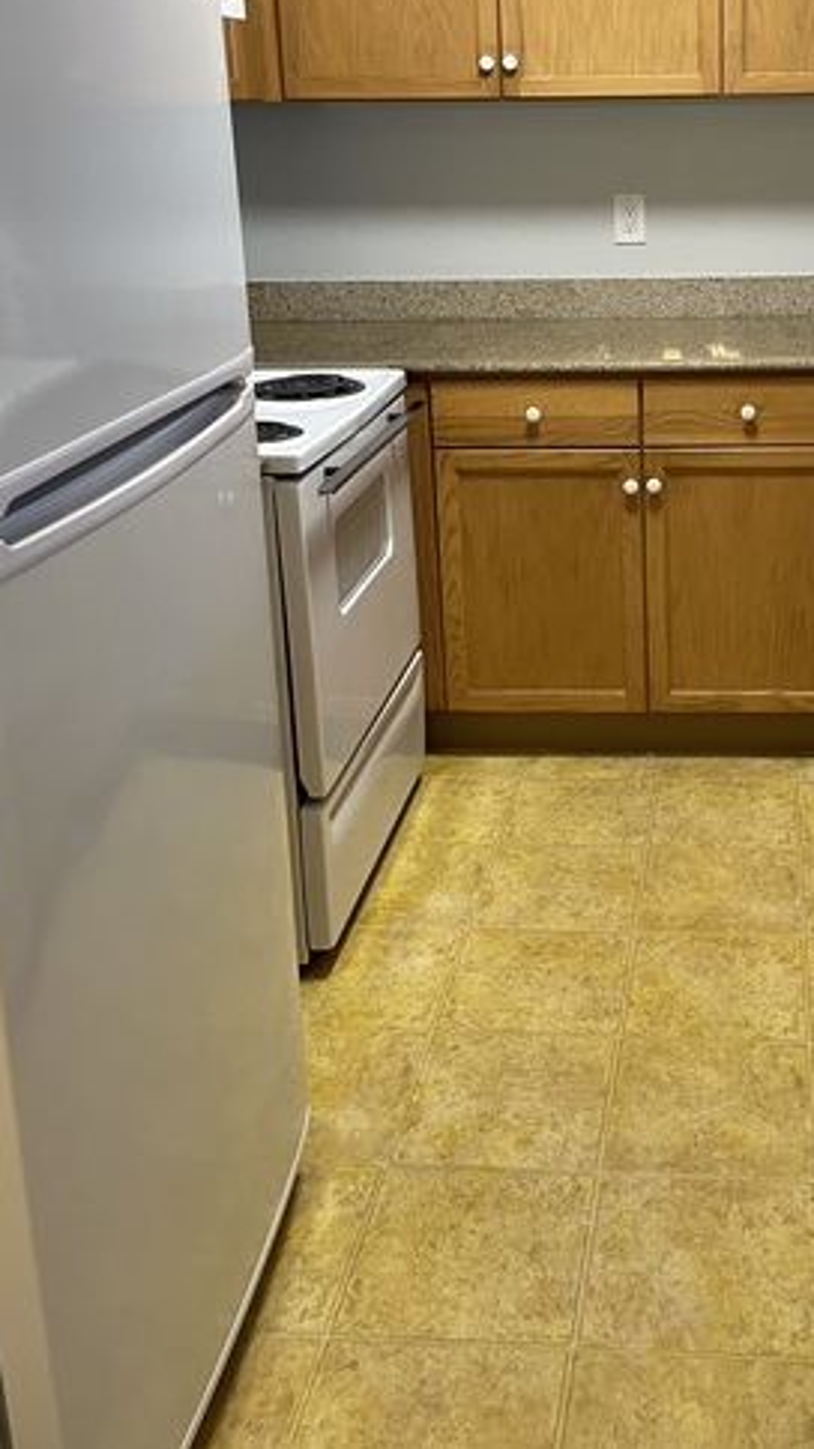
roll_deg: +1.4
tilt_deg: -12.8
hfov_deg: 29.8
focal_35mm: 39
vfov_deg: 50.4
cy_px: 454
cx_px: 628
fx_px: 1498
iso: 125
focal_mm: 4.2
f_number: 1.6
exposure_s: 1/60
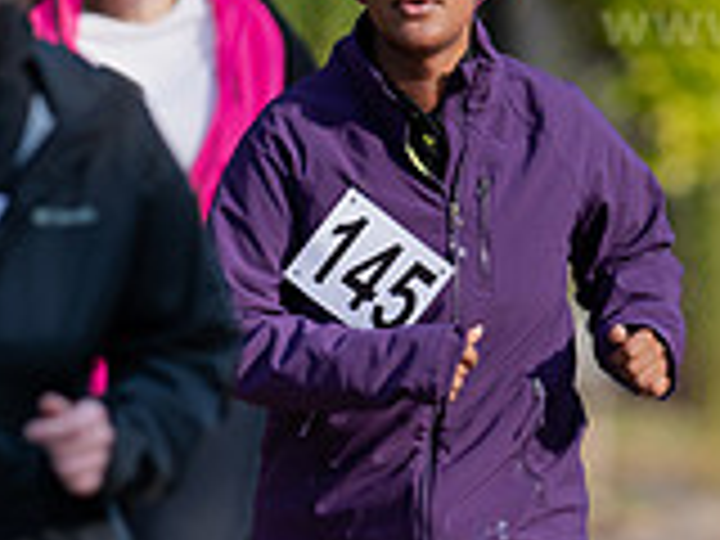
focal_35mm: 1045
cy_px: 119
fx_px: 21736
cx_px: 396
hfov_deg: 1.9
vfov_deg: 1.4
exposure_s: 1/500
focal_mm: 300
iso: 200
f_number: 4.5
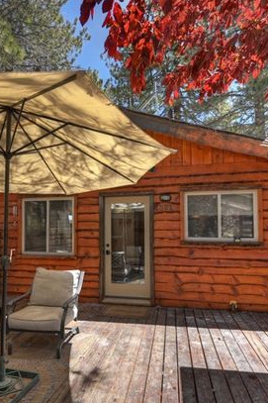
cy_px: 208
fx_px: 246
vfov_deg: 78.6
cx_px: 115
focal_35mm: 22
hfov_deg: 57.0
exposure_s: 1/400
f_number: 8
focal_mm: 14
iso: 100
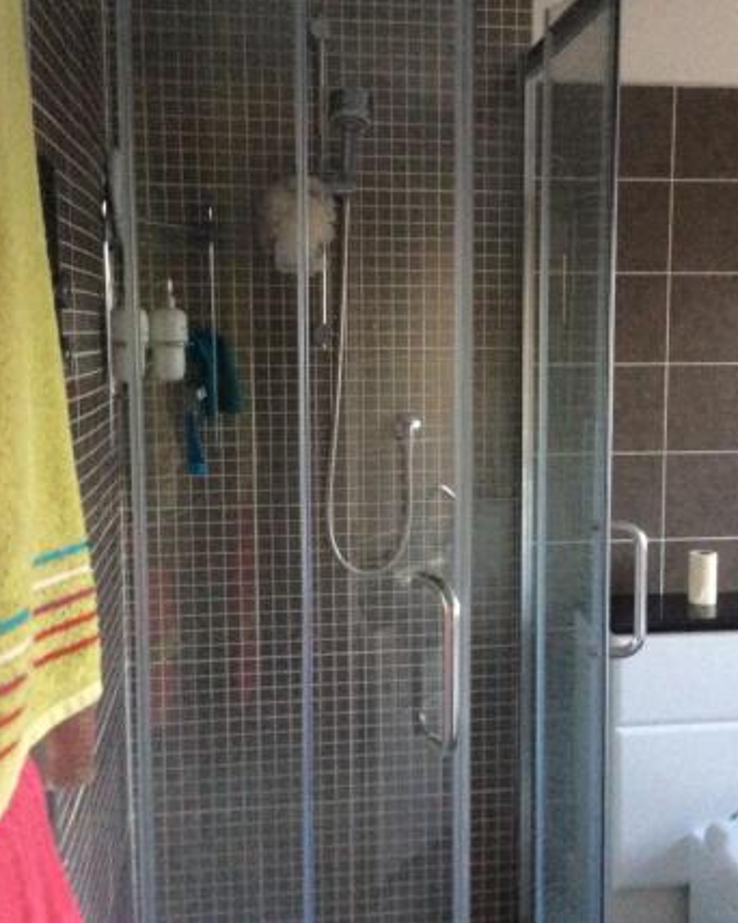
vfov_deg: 42.0
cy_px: 454
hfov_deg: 34.0
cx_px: 435
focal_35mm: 44
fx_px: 1202
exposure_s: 1/24
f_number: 2.4
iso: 250
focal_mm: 3.3
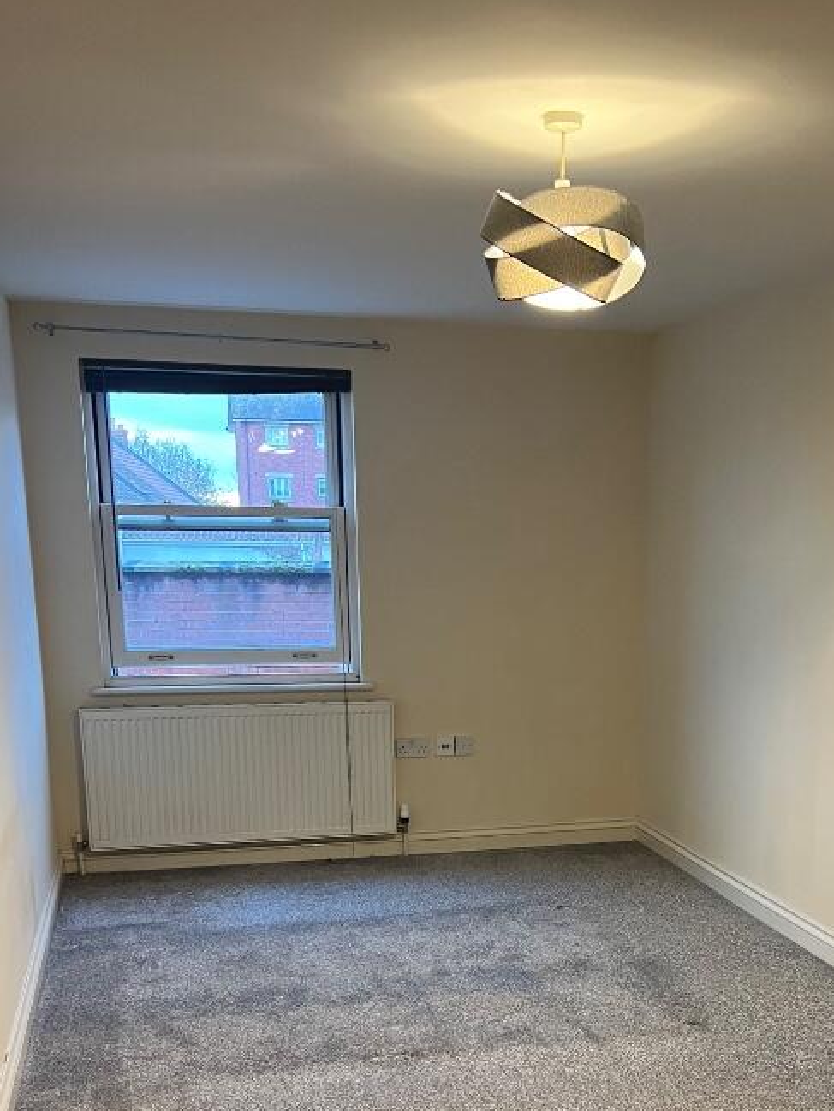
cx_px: 548
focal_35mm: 41
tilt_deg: -13.2
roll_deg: -0.6
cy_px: 870
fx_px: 1317
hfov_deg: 34.9
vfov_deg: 43.8
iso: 160
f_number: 1.5
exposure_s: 1/50
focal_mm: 5.7
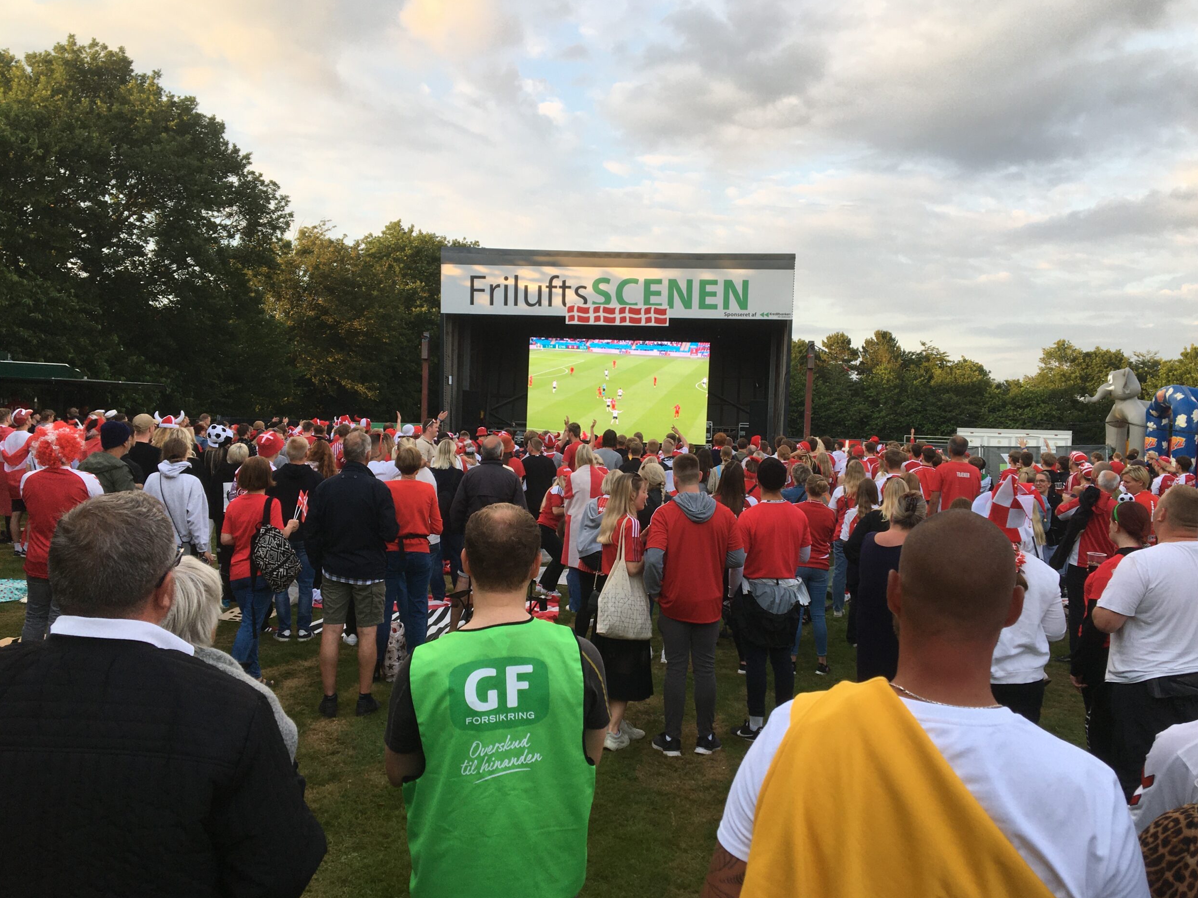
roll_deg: -1.5
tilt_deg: -0.2
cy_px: 452
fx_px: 1038
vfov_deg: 46.8
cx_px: 618
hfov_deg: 60.0
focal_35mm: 30
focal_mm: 4.15
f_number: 2.2
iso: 25
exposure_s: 1/184
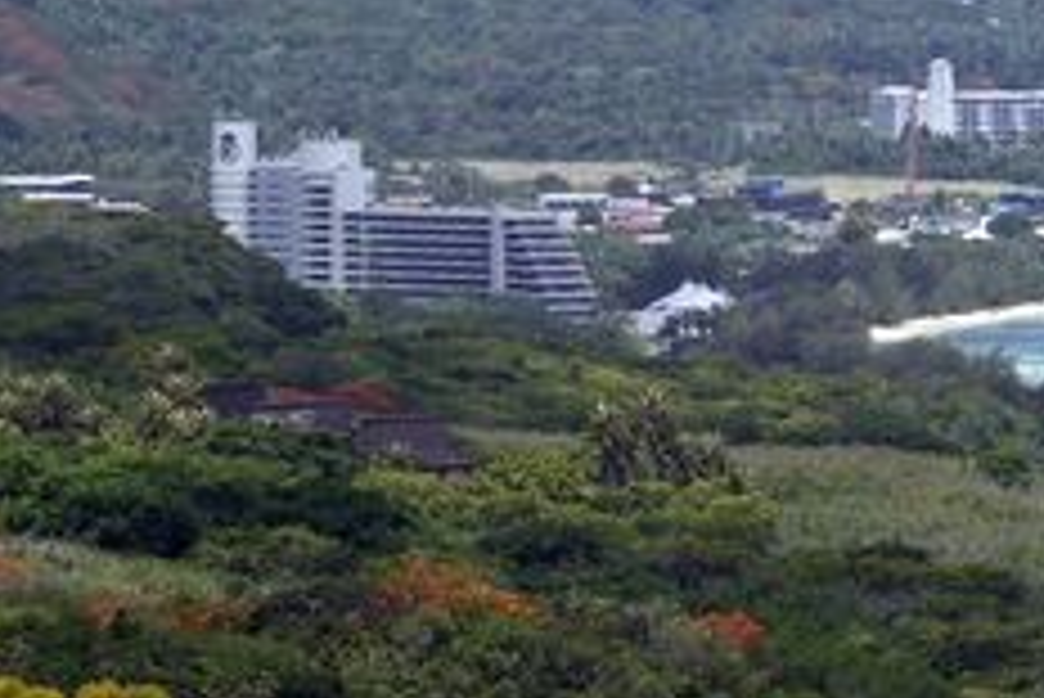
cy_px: 223
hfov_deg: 4.0
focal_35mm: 517
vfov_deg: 2.7
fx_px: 15002
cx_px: 891
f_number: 5.6
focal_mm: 200
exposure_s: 1/4000
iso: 500
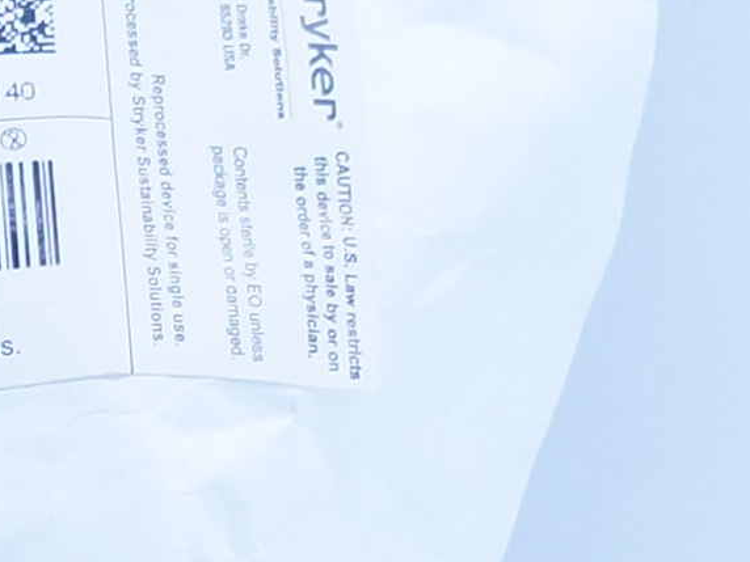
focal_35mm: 272
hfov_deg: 7.2
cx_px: -153
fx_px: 5893
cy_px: 920
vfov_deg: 5.4
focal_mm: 22
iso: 800
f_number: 4.5
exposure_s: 1/200
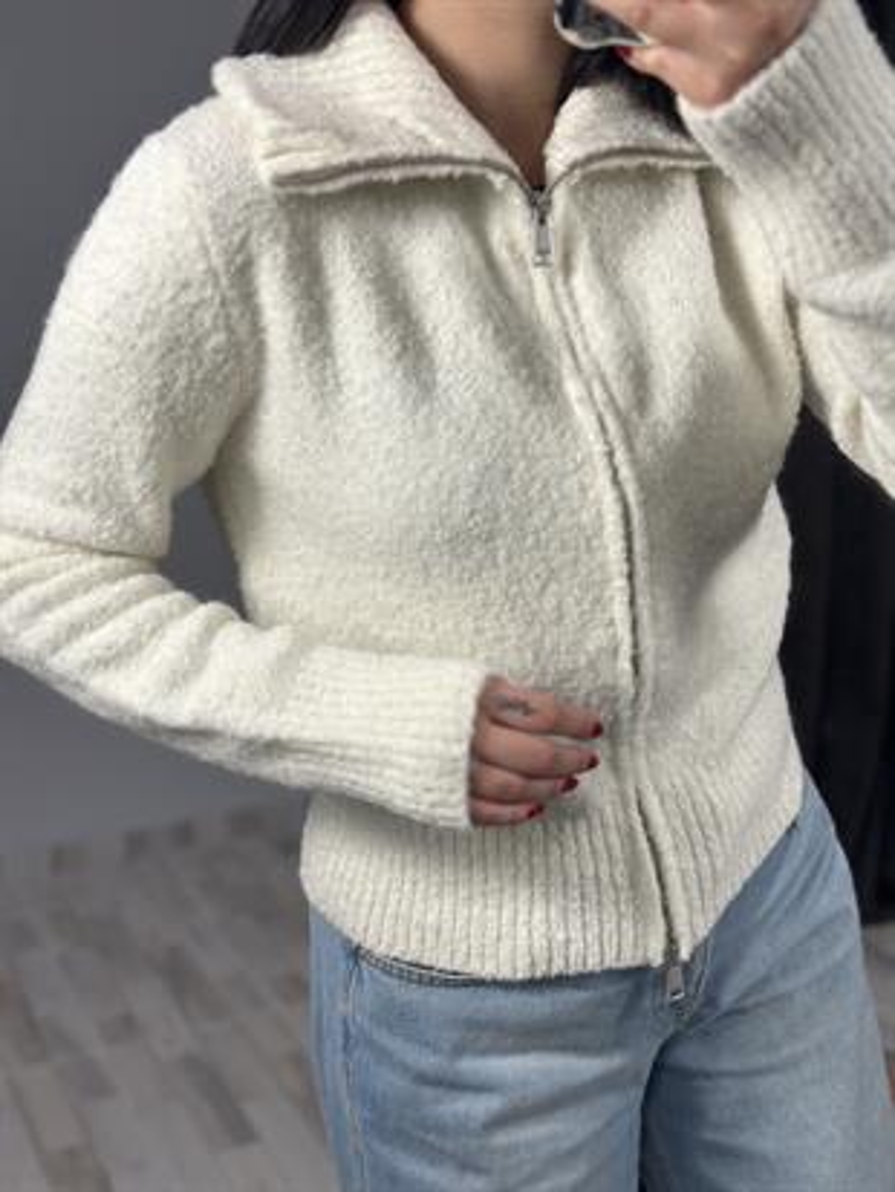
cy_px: 596
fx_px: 1654
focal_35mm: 48
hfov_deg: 30.3
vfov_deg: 39.6
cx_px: 448
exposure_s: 1/100
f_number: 1.78
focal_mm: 6.86
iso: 80
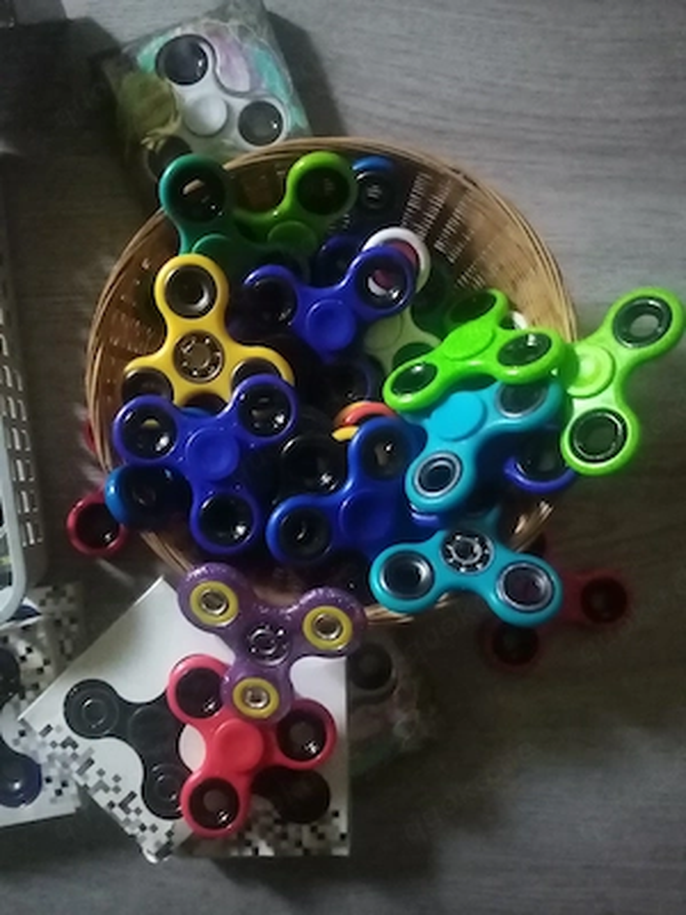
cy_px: 458
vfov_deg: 67.3
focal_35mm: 26
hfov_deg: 53.1
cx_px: 343
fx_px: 687
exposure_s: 1/16.7
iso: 1556
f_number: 1.8
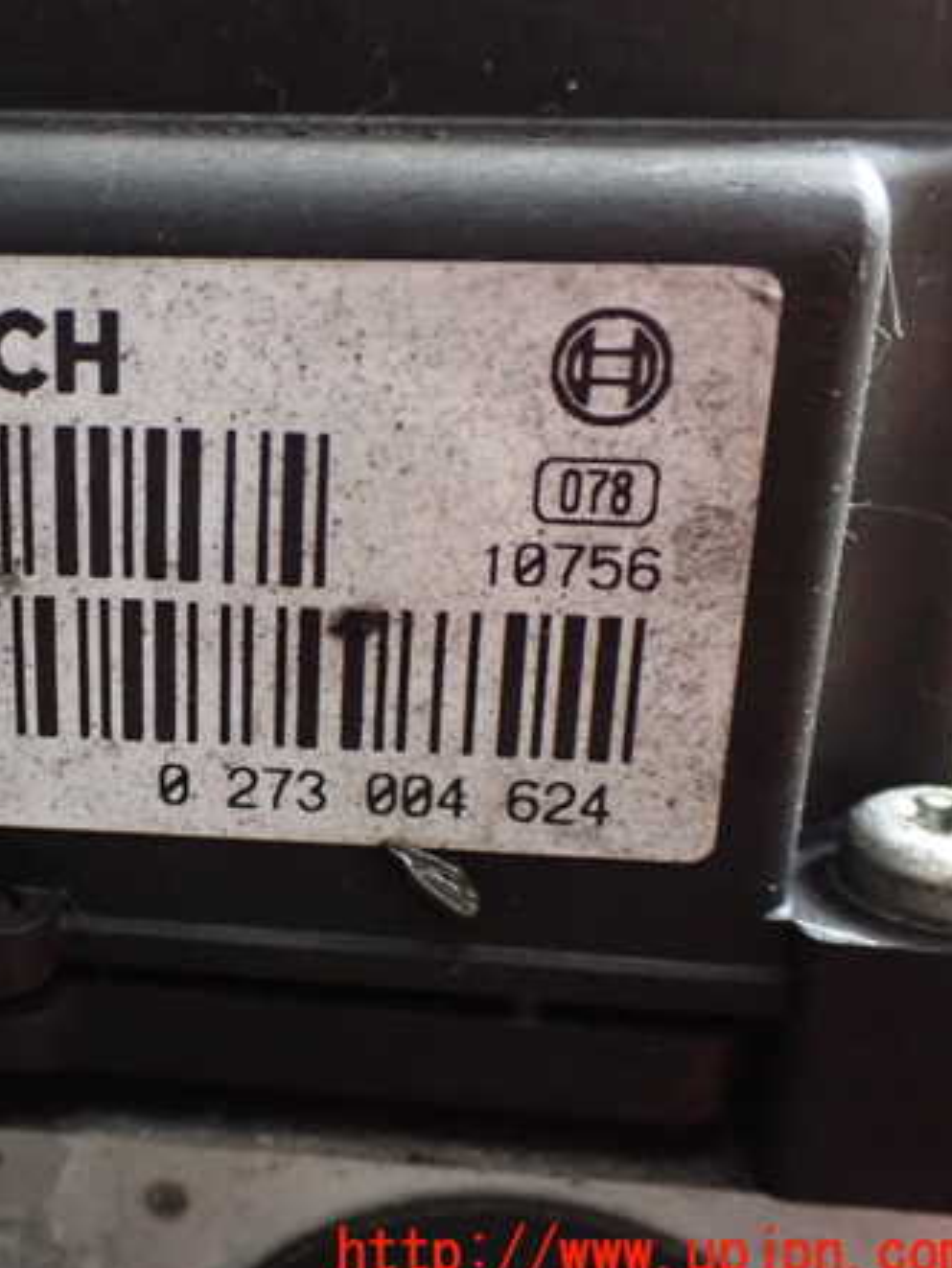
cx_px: 124
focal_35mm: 49
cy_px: 644
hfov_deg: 28.7
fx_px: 1796
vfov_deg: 38.9
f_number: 2.5
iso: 1250
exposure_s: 1/40
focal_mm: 6.37
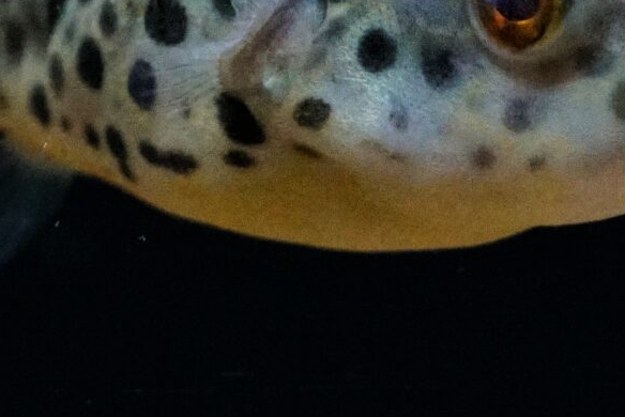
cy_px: 26
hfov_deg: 2.6
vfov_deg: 1.7
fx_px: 13812
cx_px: 345
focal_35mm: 795
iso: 10000
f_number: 5.6
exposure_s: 1/350
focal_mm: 121
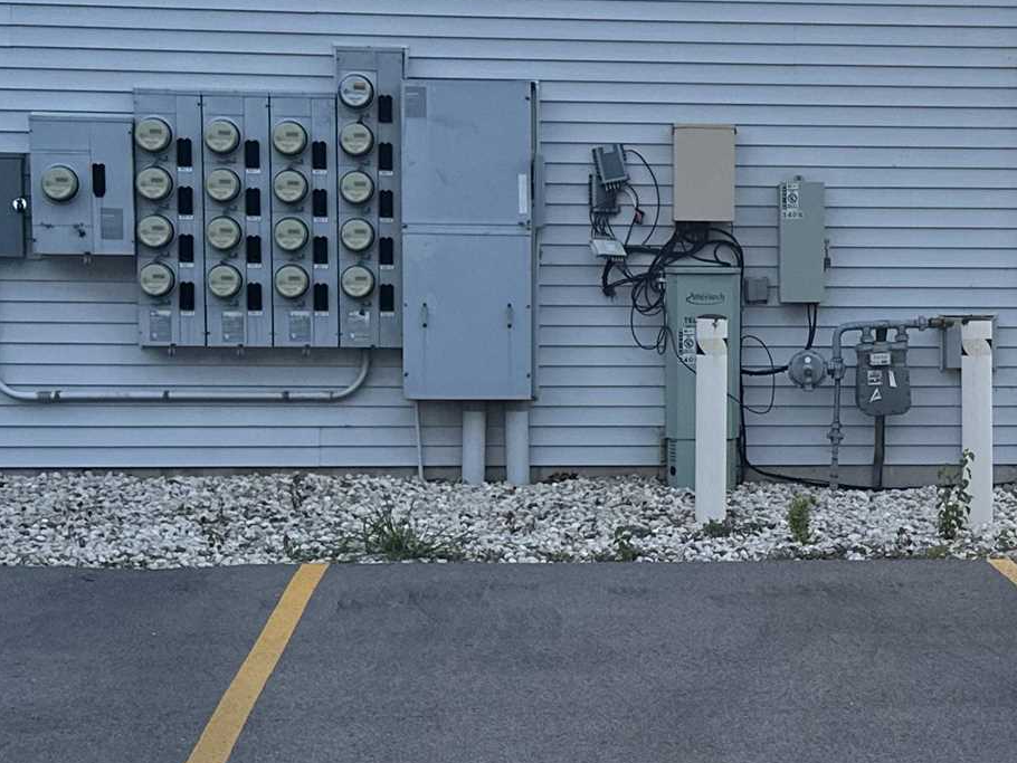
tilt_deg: -4.6
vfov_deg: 18.2
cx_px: 802
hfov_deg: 23.8
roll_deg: -0.8
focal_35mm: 81
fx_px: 2380
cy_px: 421
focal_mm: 6.86
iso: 250
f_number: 1.78
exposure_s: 1/81
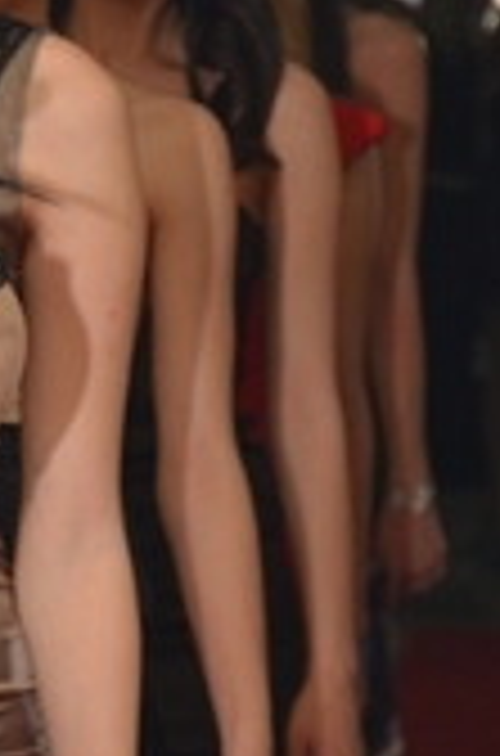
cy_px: 585
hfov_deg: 3.5
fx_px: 8249
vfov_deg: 5.2
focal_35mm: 394
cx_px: -68
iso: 1000
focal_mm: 85
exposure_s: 1/100
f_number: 5.6
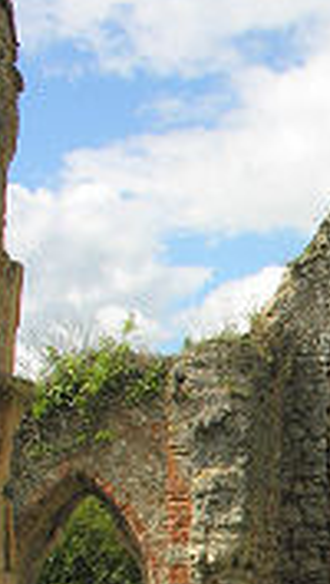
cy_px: 577
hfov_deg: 11.6
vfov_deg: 20.9
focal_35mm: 99
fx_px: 1535
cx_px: 536
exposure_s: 1/184
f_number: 6.3
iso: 50
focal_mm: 8.9
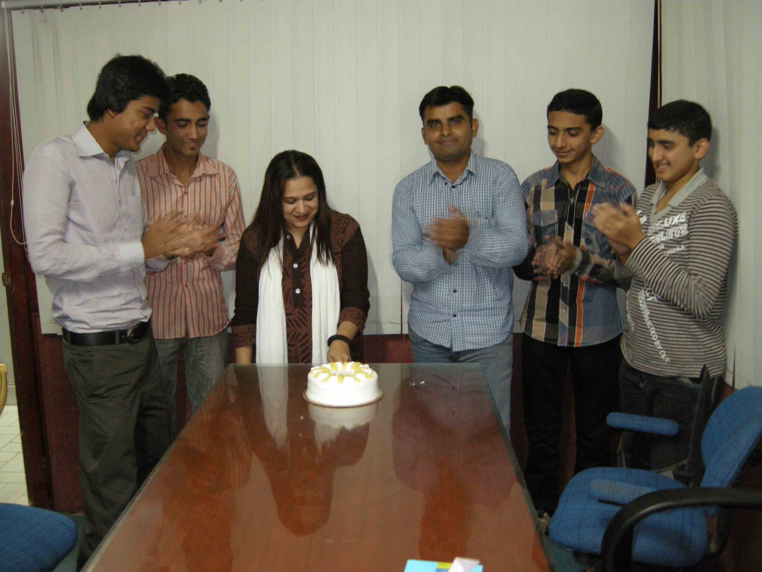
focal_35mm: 35
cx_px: 381
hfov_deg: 52.6
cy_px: 286
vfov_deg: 40.7
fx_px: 770
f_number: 2.7
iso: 400
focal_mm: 7.5
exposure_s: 1/8
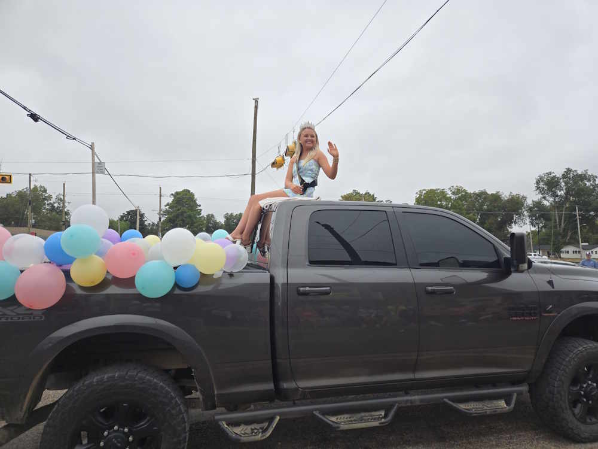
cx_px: 299
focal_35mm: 23
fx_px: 397
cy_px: 224
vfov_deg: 58.9
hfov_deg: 73.9
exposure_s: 1/624
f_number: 1.8
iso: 25
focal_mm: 5.4
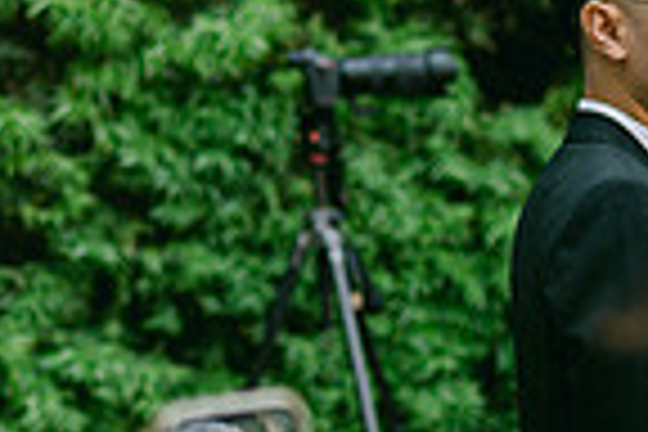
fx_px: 2538
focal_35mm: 141
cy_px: 585
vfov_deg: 9.5
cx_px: 184
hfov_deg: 14.5
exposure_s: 1/500
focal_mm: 35
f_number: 1.8
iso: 100
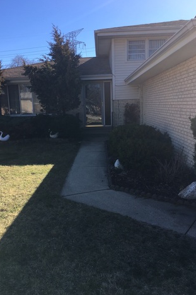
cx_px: 89
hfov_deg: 42.3
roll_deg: +0.5
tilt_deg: -8.0
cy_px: 148
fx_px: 253
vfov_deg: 60.3
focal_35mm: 31
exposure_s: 1/718
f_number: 2.2
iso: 25
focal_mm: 4.15
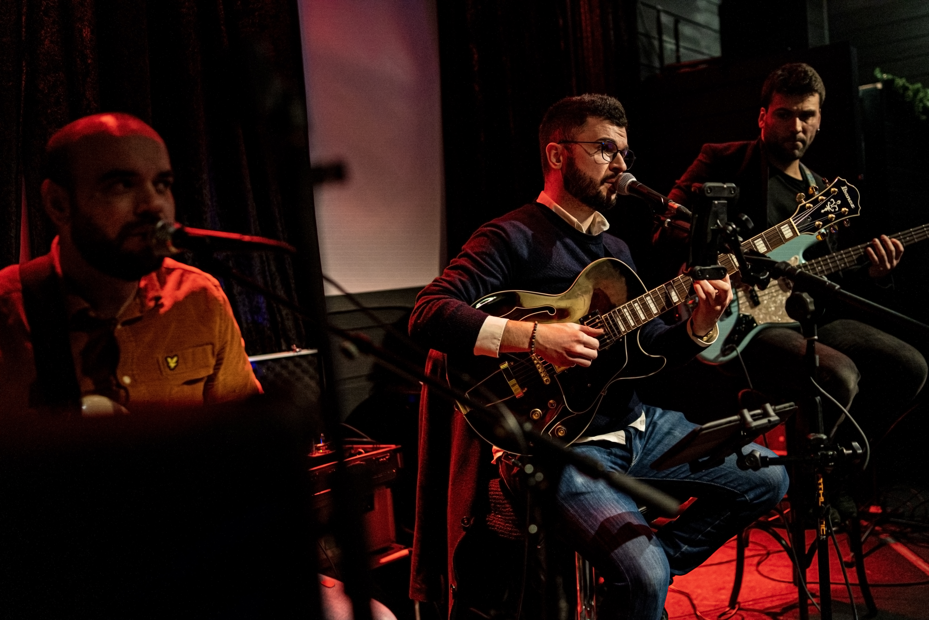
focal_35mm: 35
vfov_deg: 37.9
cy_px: 310
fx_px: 903
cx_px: 464
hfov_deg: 54.4
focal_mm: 35
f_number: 1.8
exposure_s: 1/200
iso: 3200
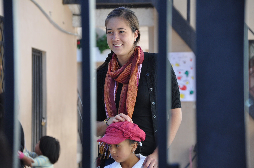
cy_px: 84
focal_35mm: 188
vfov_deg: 7.3
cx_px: 127
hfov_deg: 11.0
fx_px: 1321
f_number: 5.6
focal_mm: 125
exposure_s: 1/320
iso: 400
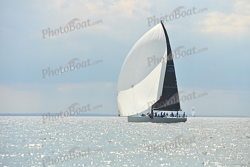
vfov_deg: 10.6
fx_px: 903
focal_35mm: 130
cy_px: 84
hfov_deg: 15.8
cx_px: 125
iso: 320
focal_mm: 130
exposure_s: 1/8000
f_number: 4.5
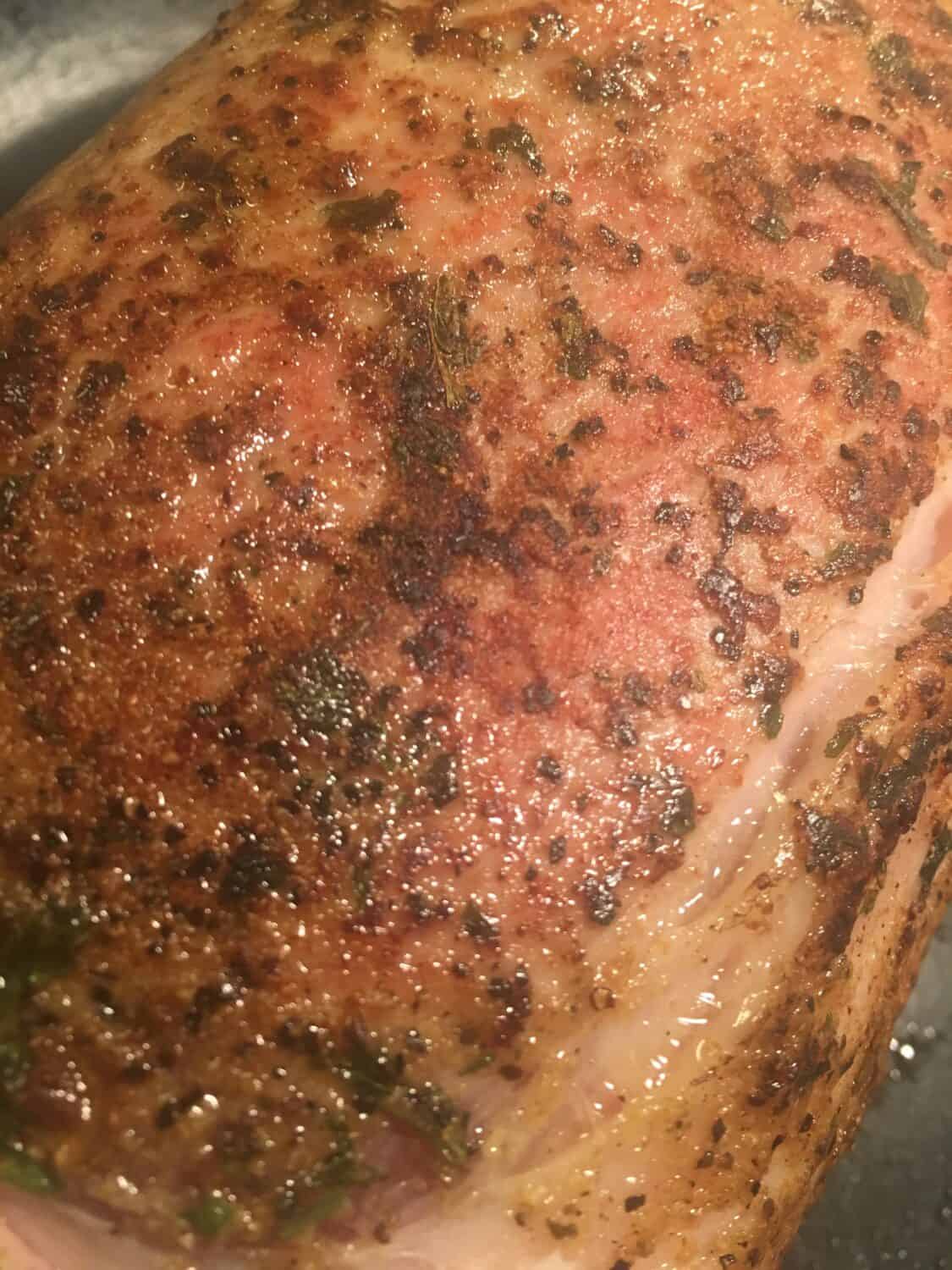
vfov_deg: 61.7
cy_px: 635
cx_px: 476
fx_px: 1063
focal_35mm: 29
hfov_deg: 48.2
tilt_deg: -67.0
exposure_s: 1/24
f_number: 2.2
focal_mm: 4.15
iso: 200
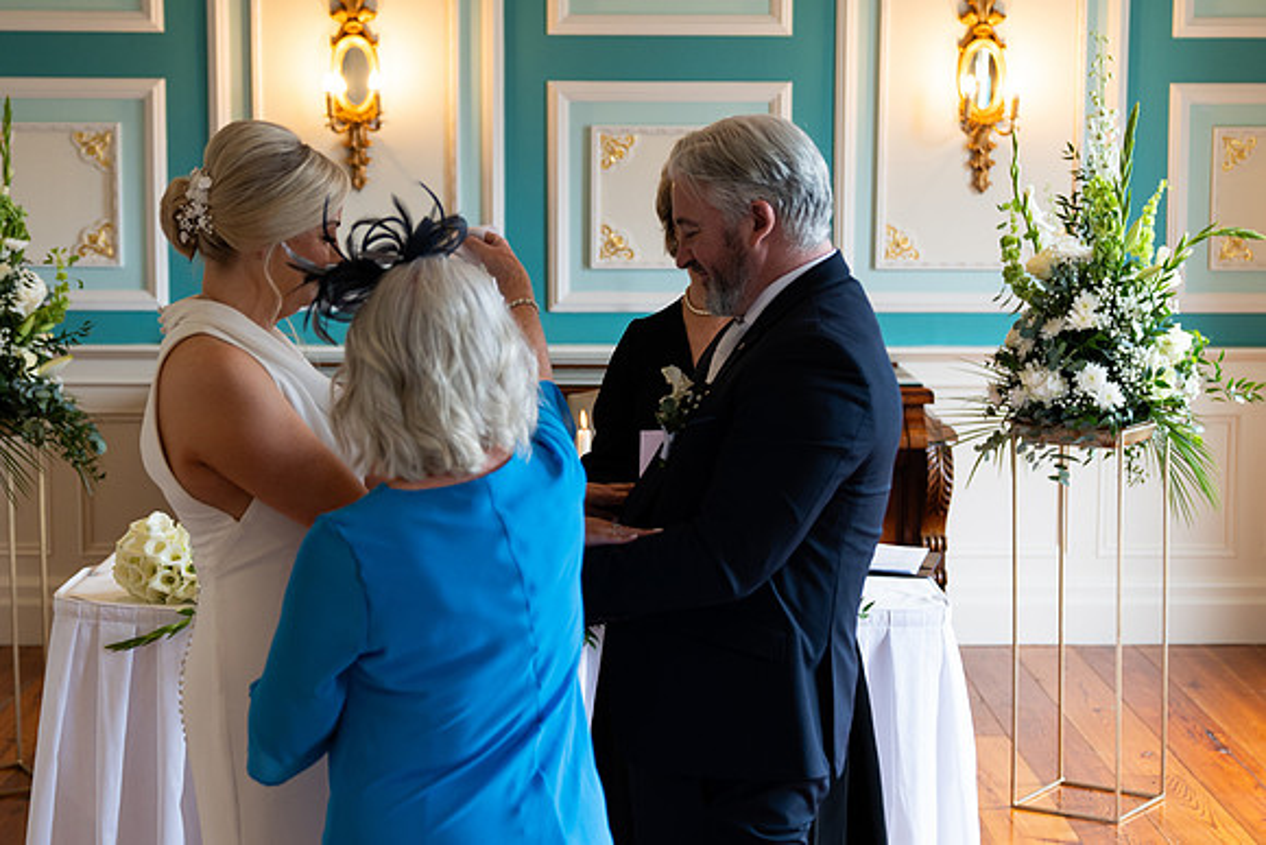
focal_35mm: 69
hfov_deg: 29.2
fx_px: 2427
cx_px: 633
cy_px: 422
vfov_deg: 19.7
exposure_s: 1/160
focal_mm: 46
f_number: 2.8
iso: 500
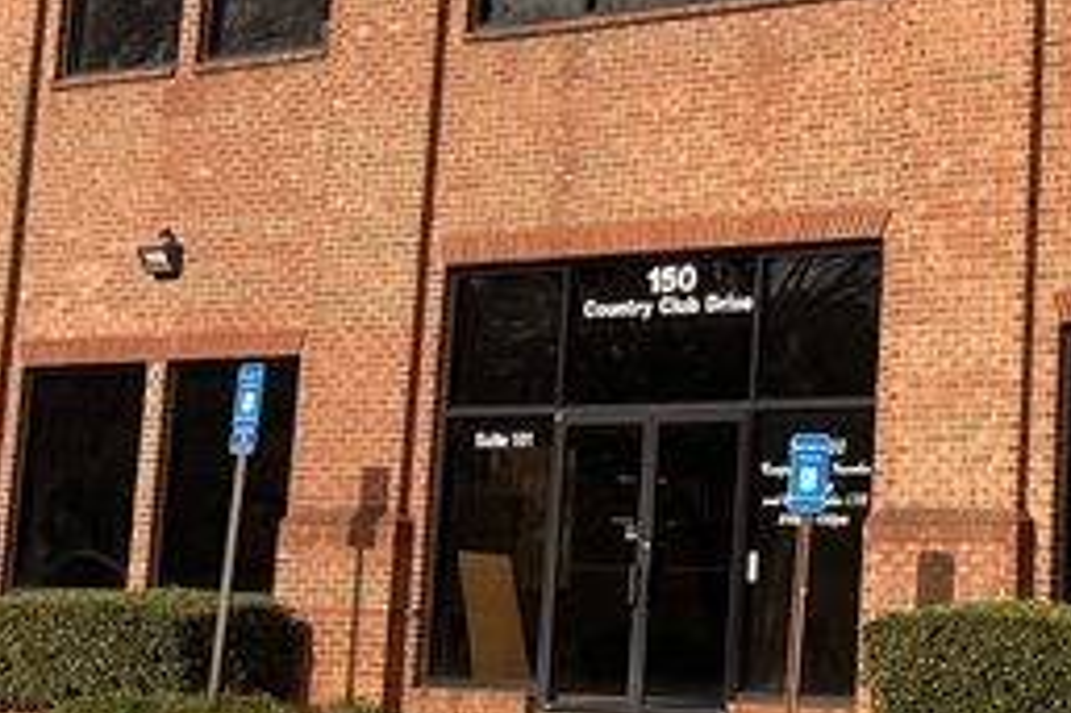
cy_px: -83
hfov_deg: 19.2
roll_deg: -0.9
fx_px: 3003
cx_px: 1250
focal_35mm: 101
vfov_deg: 13.3
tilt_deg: +12.7
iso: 50
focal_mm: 5.1
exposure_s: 1/3413
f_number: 1.6
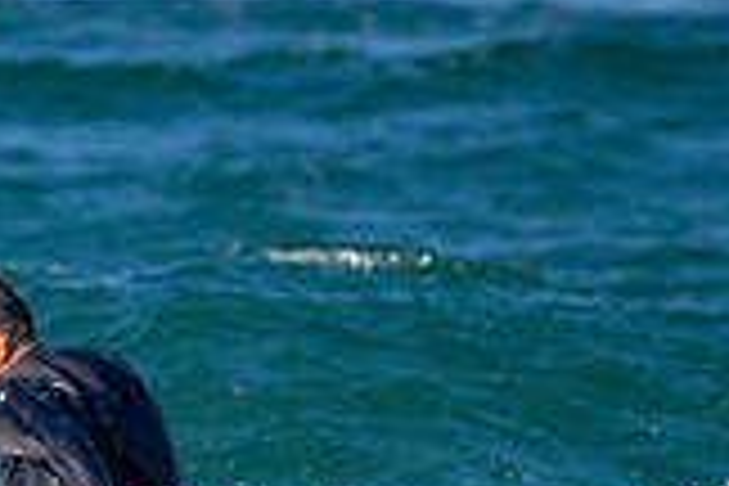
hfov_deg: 0.5
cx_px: -381
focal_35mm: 3916
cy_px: 523
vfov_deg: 0.4
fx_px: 79293
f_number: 11
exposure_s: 1/2000
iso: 1250
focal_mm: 800
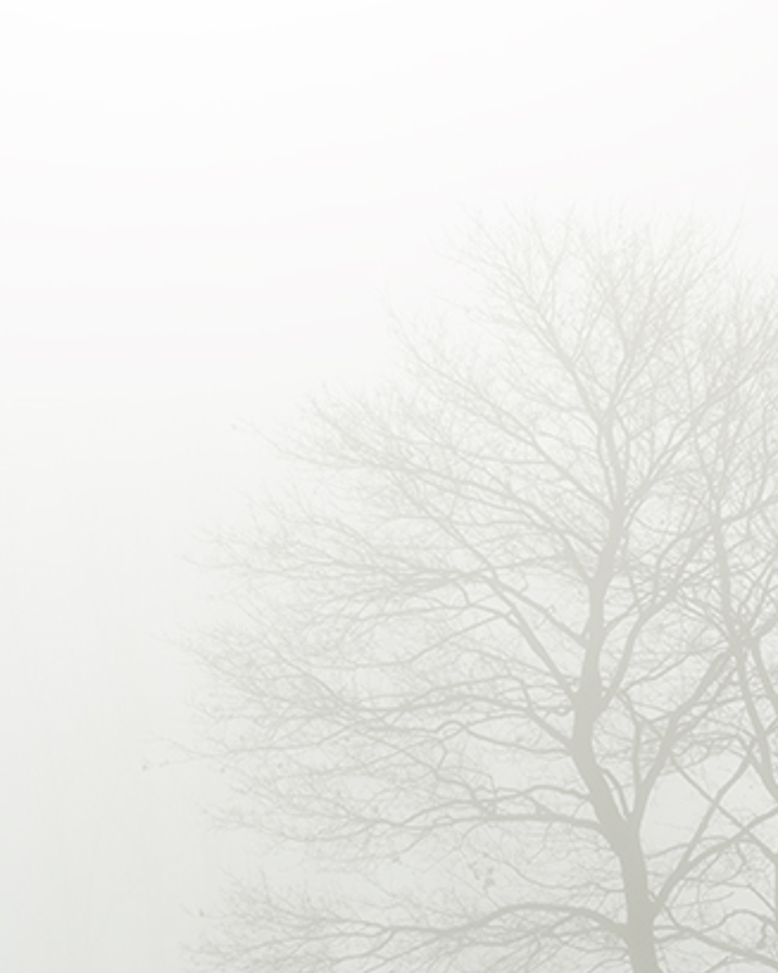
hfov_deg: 6.6
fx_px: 6738
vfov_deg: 8.3
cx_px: 978
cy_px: 730
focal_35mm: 234
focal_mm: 100
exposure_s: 1/8000
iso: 800
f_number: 5
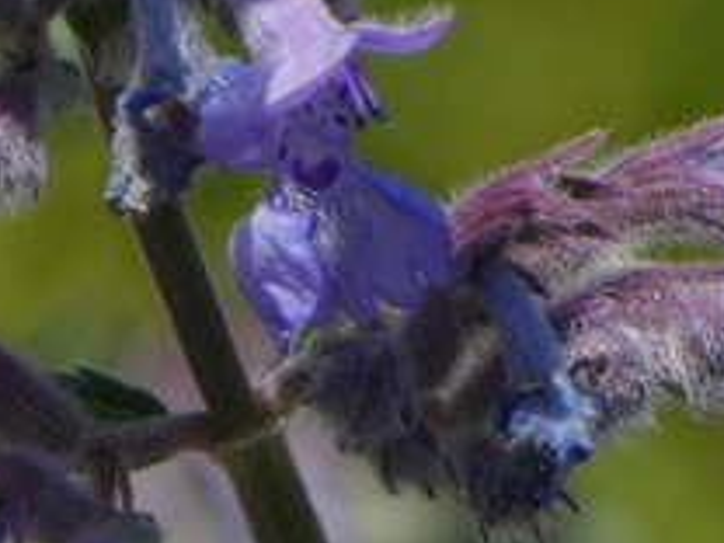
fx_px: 34364
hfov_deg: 1.2
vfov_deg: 0.9
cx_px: -426
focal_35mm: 1643
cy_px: -35
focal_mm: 71.7
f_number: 5.6
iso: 80
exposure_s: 1/160
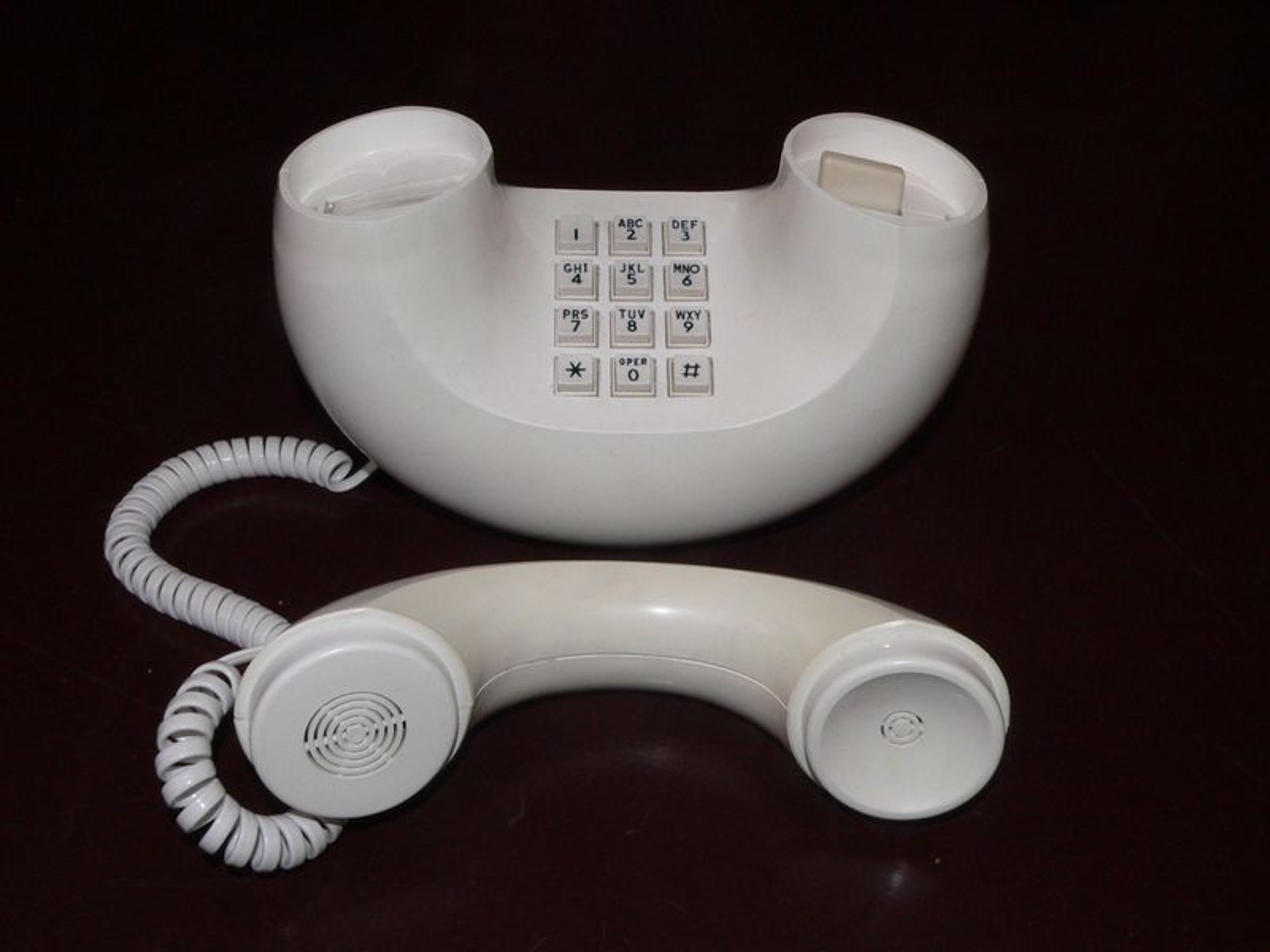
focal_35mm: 36
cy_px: 476
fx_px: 1321
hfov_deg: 51.4
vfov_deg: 39.7
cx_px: 635
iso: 200
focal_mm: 6
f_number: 8
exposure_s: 1/60
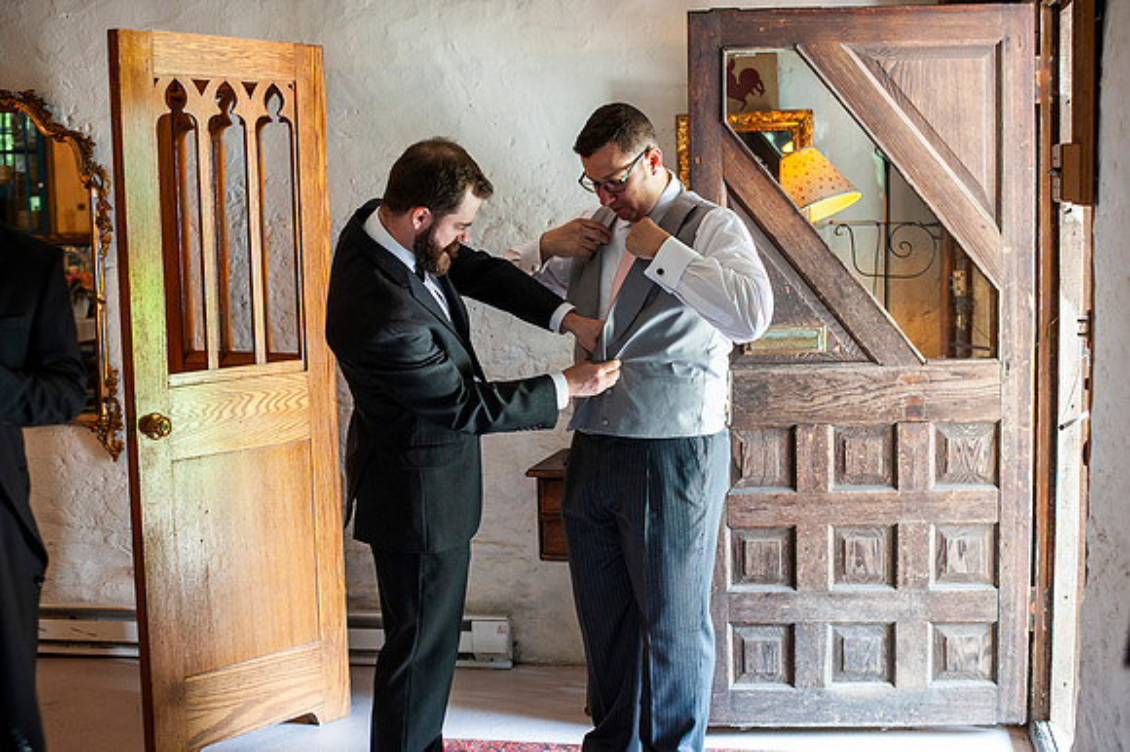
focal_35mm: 50
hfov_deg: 39.6
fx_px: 1568
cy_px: 376
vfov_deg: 27.0
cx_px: 565
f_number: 2.8
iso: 1000
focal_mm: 50
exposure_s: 1/60
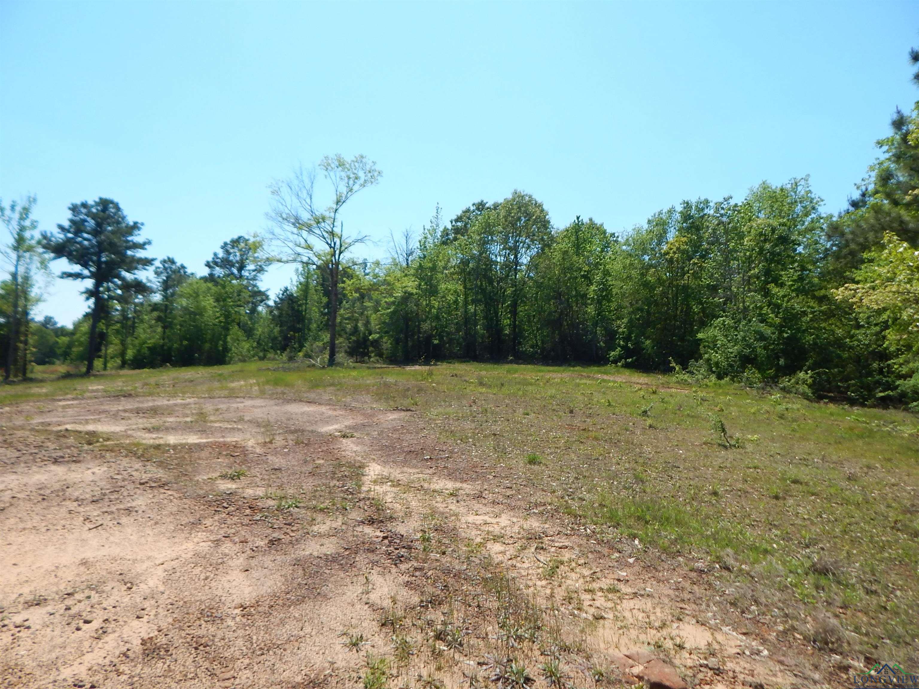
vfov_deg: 61.1
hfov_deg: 76.4
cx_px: 460
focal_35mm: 22
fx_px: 584
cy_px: 344
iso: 125
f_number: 6
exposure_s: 1/640
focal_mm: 4
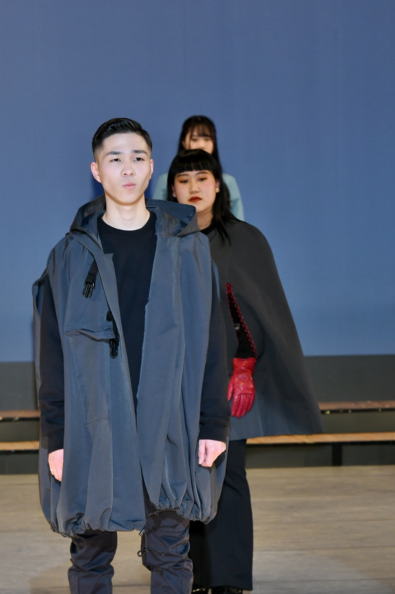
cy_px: 341
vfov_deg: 7.6
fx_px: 4446
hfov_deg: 5.1
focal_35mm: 270
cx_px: 121
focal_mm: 112
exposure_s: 1/250
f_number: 5.6
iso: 800
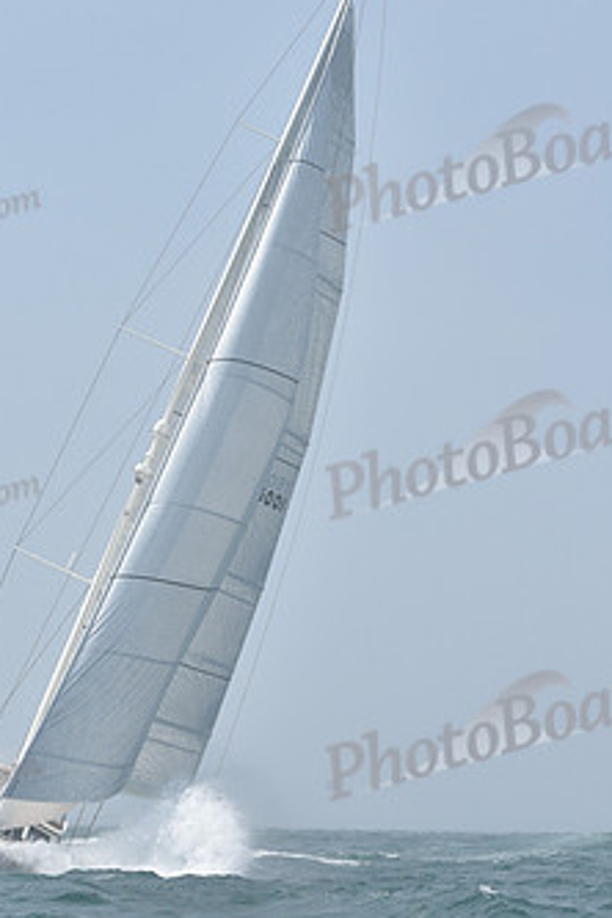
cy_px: 345
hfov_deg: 11.2
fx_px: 3111
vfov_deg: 16.8
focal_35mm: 122
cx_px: 183
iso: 320
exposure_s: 1/800
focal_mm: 70
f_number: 11
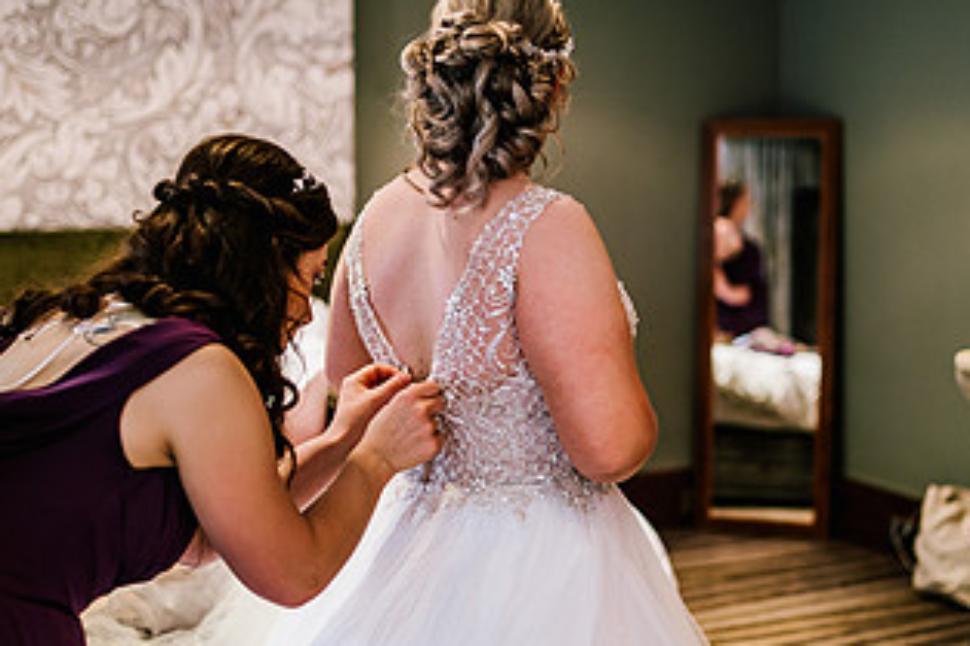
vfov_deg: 20.9
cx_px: 517
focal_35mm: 65
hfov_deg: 31.0
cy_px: 283
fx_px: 1750
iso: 500
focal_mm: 35
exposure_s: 1/250
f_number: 1.4
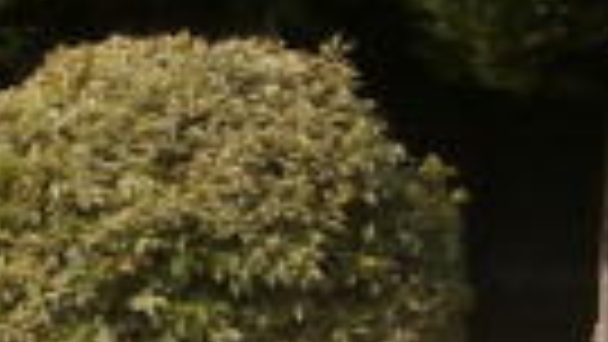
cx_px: -642
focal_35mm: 122
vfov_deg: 9.9
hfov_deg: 14.4
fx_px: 1967
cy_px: 290
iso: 80
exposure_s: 1/800
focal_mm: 4.7
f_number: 2.8
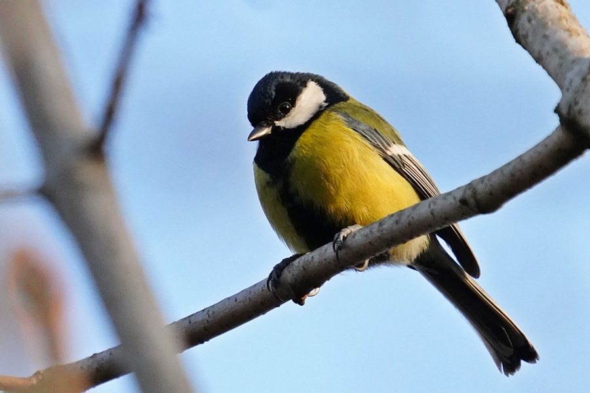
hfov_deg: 3.4
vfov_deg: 2.3
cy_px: 196
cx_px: 295
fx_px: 9833
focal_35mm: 600
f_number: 7.1
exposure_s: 1/2000
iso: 4000
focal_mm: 600
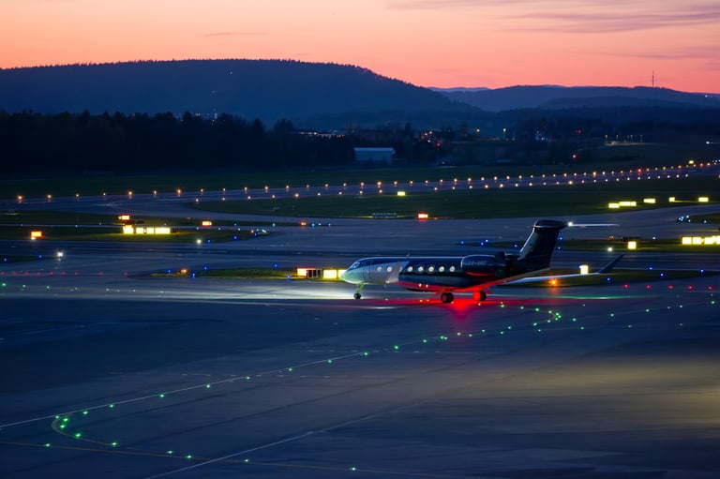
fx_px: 3997
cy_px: 240
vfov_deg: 6.9
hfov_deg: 10.3
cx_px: 360
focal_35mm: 200
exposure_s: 1/100
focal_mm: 200
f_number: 2.8
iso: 12800
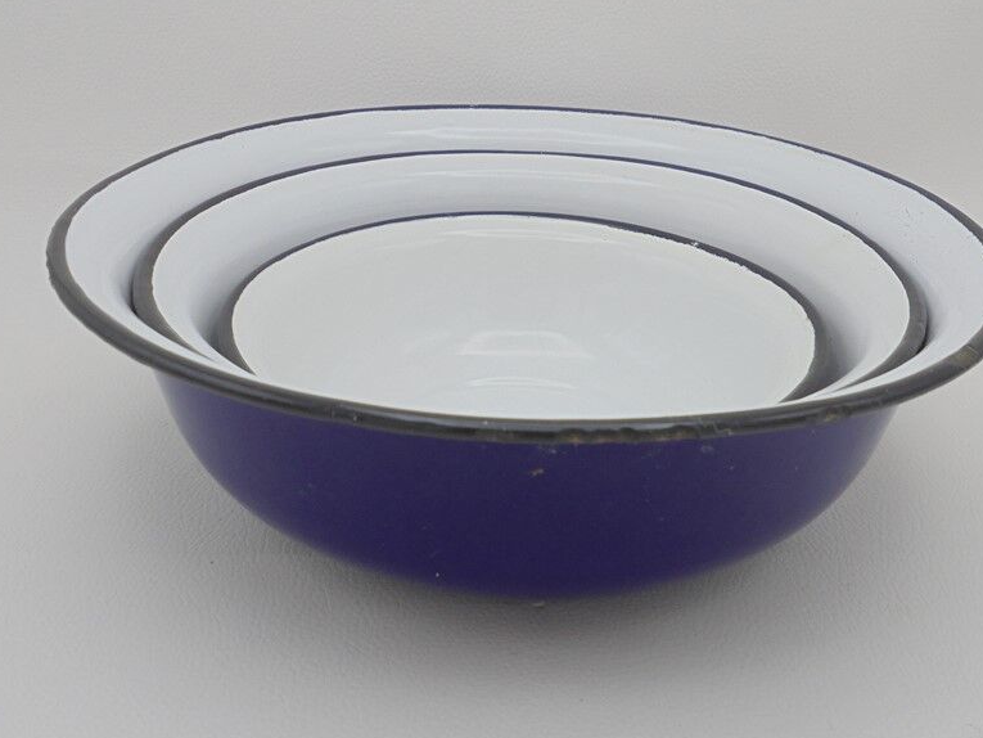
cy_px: 338
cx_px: 541
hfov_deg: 46.7
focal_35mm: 40
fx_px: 1136
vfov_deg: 35.9
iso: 100
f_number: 4
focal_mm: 6.1
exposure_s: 1/40
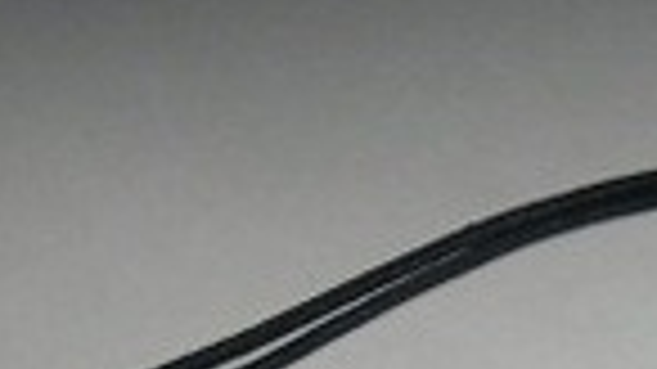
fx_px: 2403
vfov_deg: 8.5
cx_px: 616
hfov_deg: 15.4
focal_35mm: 138
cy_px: 605
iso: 80
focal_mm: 6.6
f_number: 4
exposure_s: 1/45
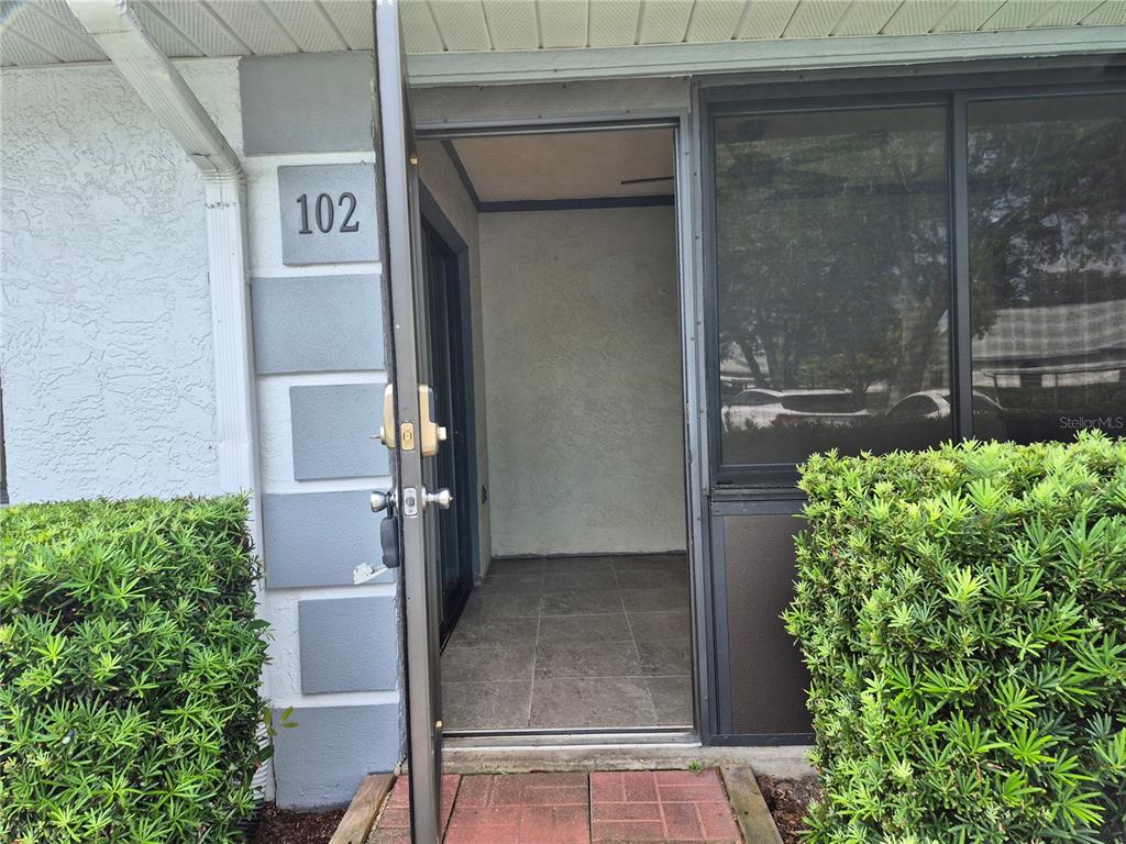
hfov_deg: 73.9
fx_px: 748
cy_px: 422
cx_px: 563
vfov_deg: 58.9
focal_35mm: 23
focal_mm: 5.4
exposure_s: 1/358
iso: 25
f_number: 1.8
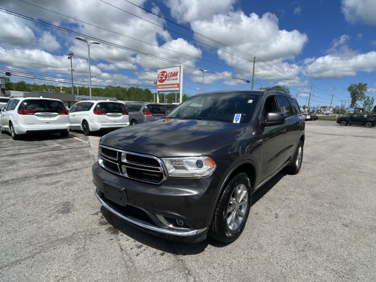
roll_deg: -0.8
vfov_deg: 53.1
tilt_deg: -8.5
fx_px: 282
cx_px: 188
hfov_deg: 67.3
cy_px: 141
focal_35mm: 26
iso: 50
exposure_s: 1/5587
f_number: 1.5
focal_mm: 5.7
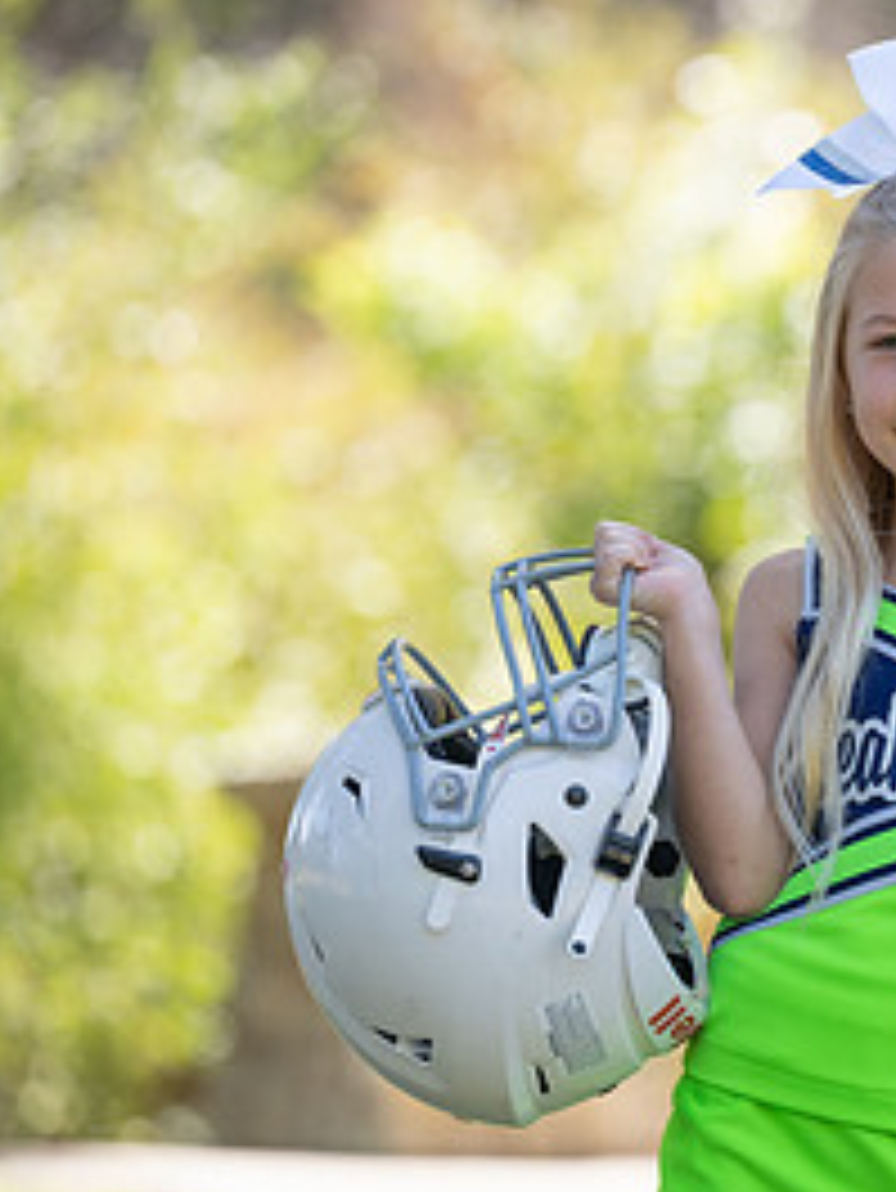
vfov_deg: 6.2
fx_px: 10966
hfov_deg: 4.7
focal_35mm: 318
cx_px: 964
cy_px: 650
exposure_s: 1/400
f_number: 2.8
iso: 100
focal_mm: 151
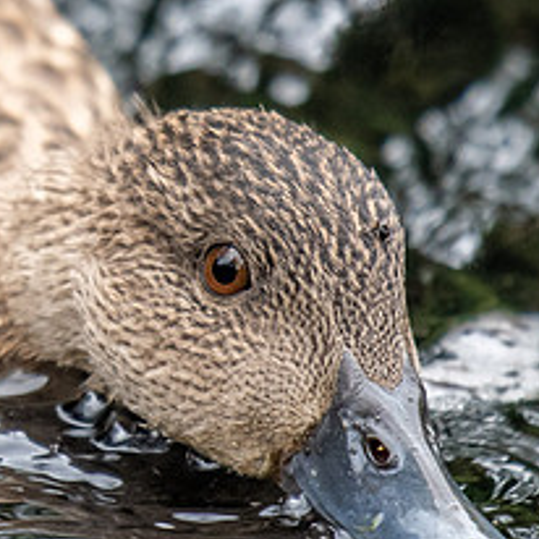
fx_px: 34246
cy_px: 221
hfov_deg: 0.9
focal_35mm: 1944
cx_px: -34
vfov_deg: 0.9
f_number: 5.6
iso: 640
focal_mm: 370
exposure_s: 1/400
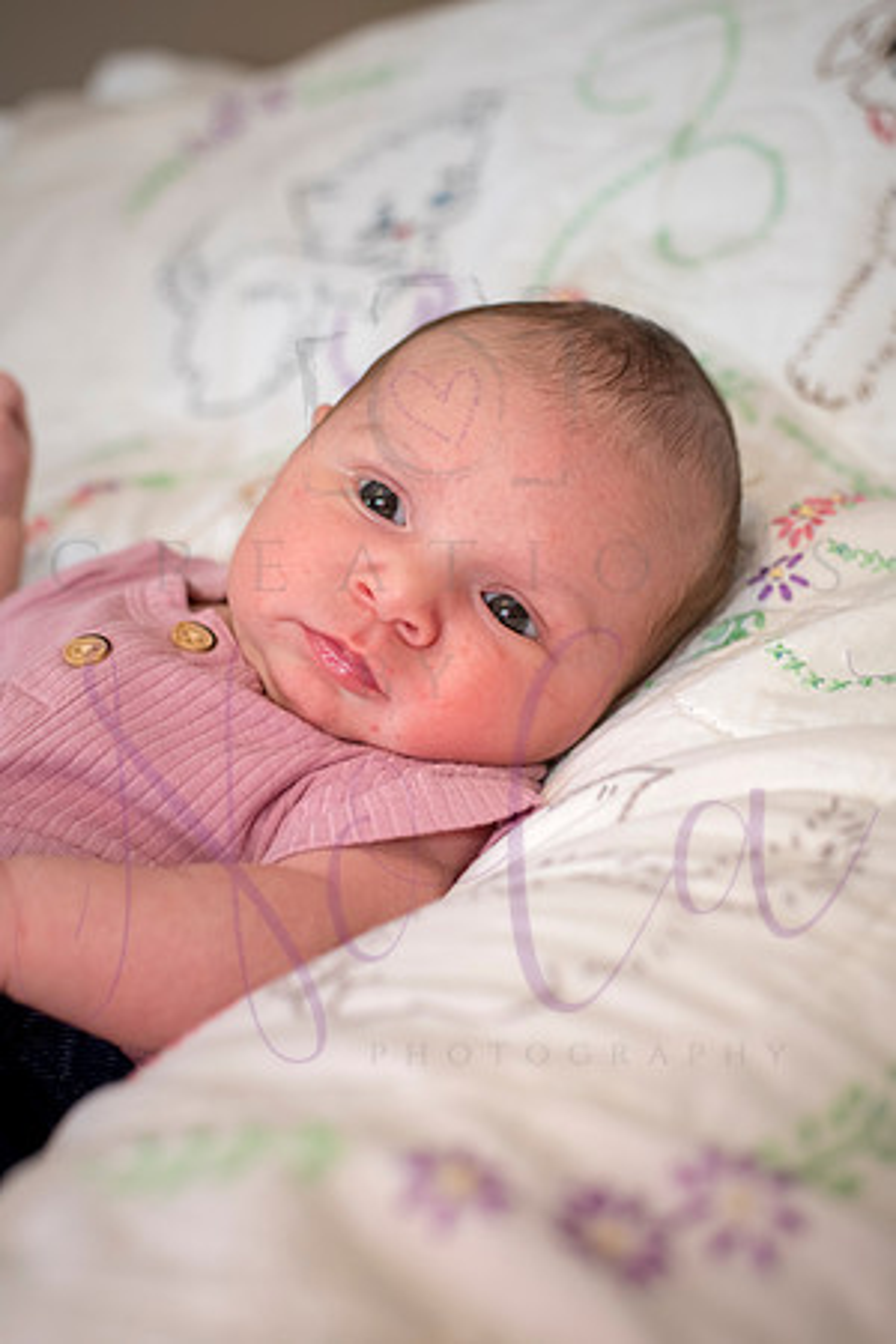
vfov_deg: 39.6
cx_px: 448
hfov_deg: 27.0
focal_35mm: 50
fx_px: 1867
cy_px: 672
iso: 800
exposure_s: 1/60
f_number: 4
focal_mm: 50
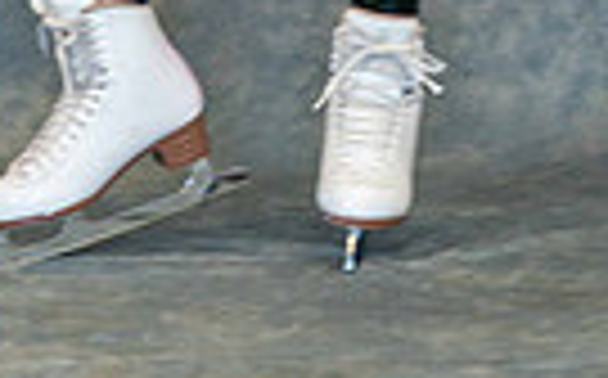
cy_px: -529
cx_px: 338
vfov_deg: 3.2
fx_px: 6736
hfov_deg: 5.2
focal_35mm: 407
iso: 500
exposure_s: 1/250
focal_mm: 85
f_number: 1.6
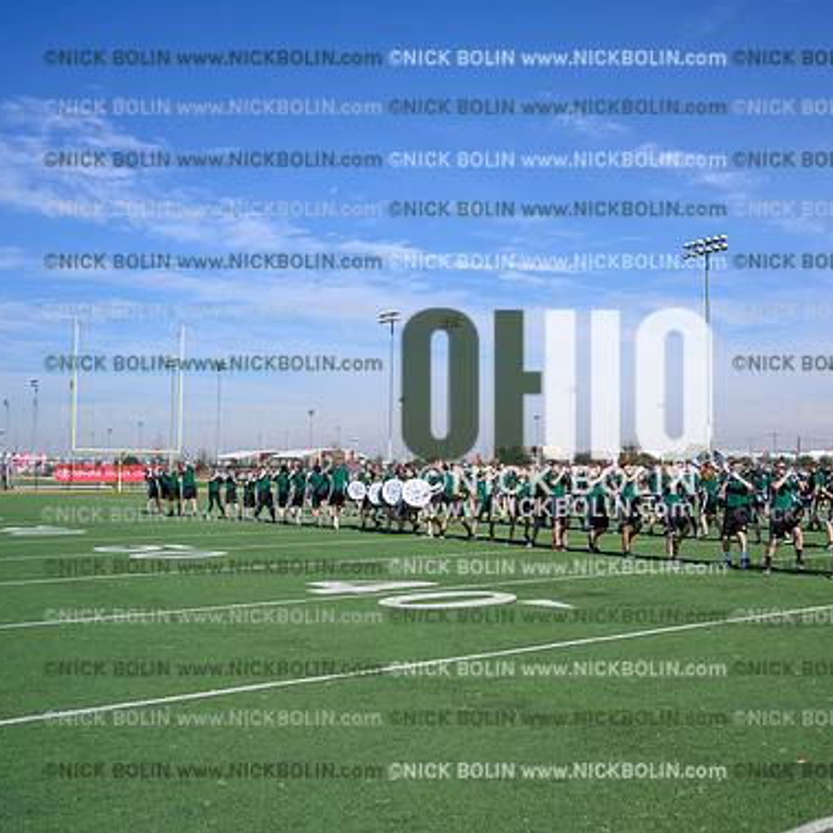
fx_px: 1062
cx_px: 556
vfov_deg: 42.8
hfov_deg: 42.3
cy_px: 414
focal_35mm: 39
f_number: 4
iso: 125
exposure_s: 1/1600
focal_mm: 30
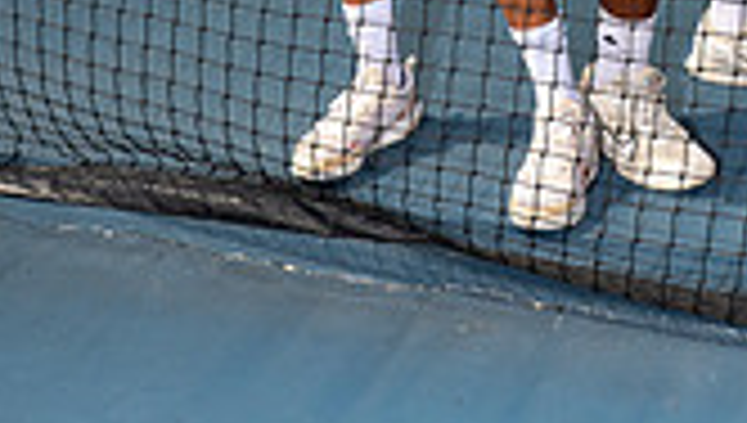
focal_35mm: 85
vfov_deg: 12.3
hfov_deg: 24.6
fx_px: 1686
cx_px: 598
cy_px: -472
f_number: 11
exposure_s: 1/250
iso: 100
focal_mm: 30
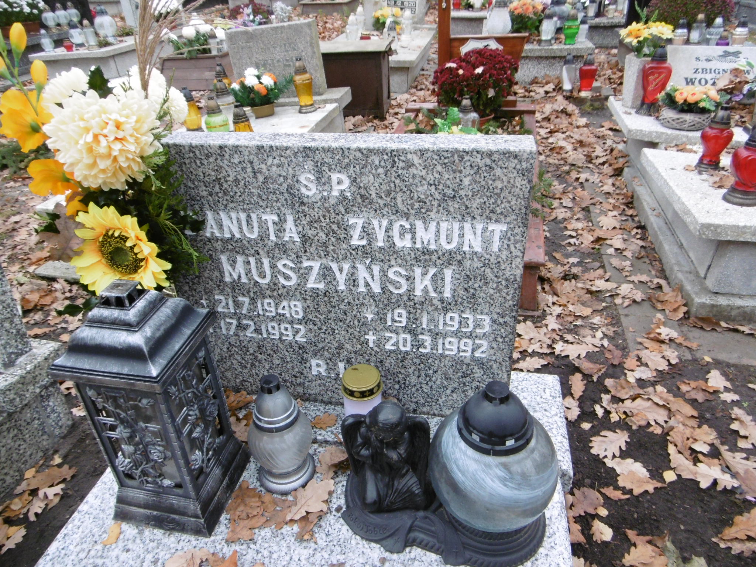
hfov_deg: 71.6
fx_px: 524
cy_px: 284
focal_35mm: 24
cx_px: 378
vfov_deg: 56.8
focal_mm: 4.3
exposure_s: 1/60
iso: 200
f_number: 3.1
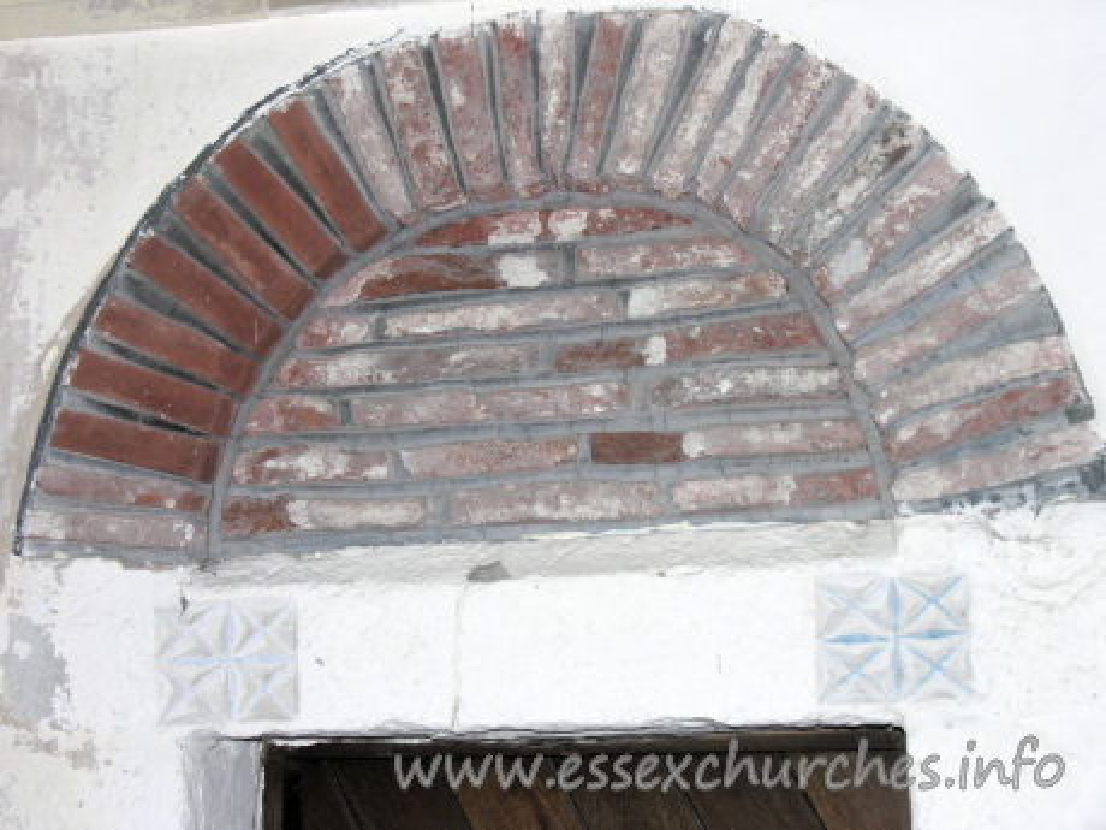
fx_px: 2268
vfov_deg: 20.7
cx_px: 553
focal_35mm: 71
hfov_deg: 27.4
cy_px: 415
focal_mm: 18
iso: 50
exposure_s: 1/60.1
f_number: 3.3
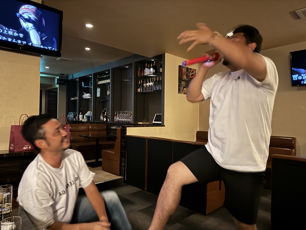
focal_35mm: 24
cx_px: 153
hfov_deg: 71.6
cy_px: 115
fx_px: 212
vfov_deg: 56.8
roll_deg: -0.5
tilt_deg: +0.5
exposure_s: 1/16
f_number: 1.78
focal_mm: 6.76
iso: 2000
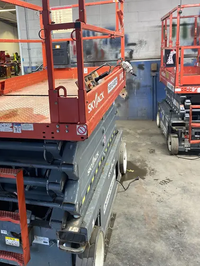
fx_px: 262
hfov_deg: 41.4
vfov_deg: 53.5
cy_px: 105
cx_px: 71
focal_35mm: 34
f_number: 1.8
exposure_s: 1/60
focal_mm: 4.25
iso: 200
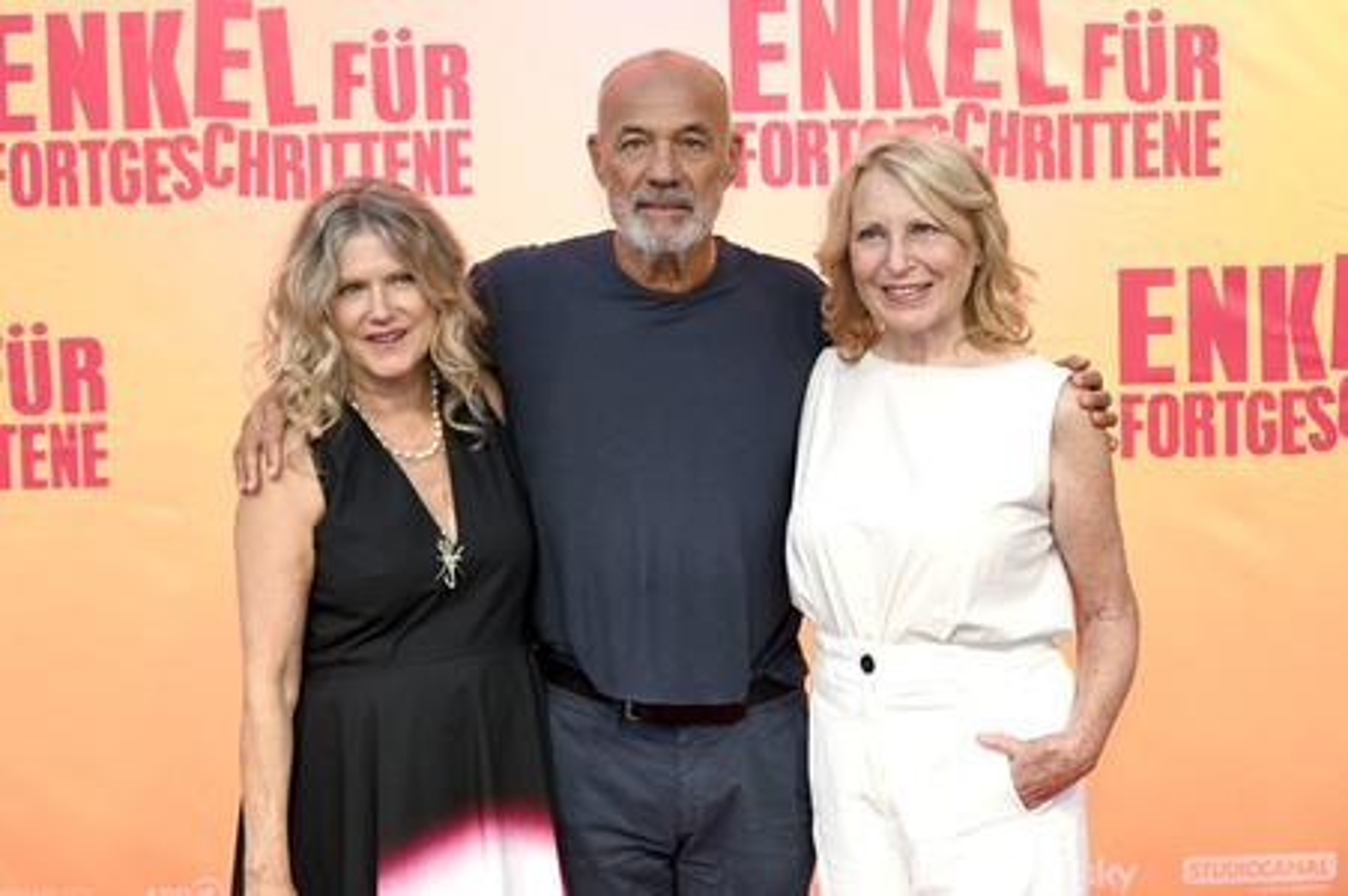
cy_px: 448
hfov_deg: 31.9
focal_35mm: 63
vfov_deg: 21.5
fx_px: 2357
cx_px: 674
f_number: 6
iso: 800
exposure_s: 1/200
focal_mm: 63
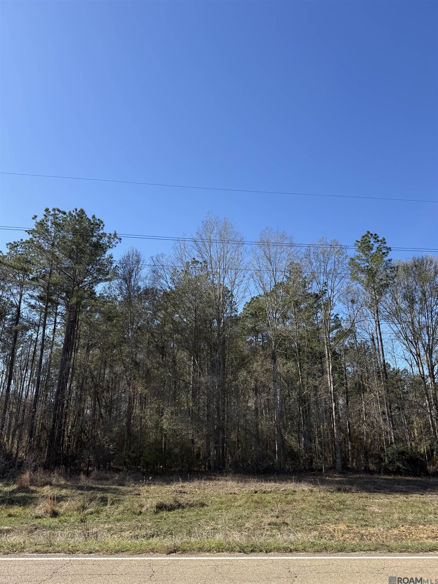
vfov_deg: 71.6
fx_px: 405
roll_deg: -1.4
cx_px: 219
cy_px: 292
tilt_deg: +19.0
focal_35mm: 24
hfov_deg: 56.8
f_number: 1.78
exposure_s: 1/2703
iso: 80
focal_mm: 6.76
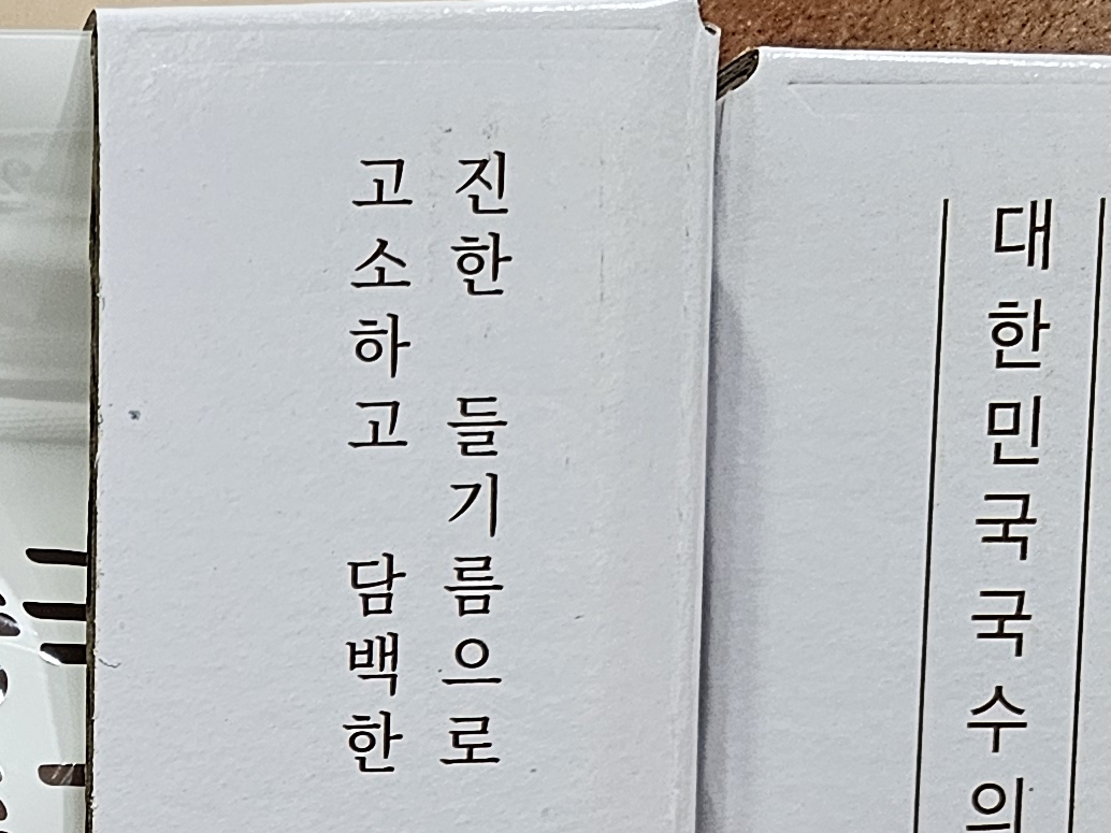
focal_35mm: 89
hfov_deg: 19.2
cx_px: -577
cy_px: 1193
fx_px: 2856
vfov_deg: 15.5
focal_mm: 6.3
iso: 400
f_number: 1.7
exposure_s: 1/120
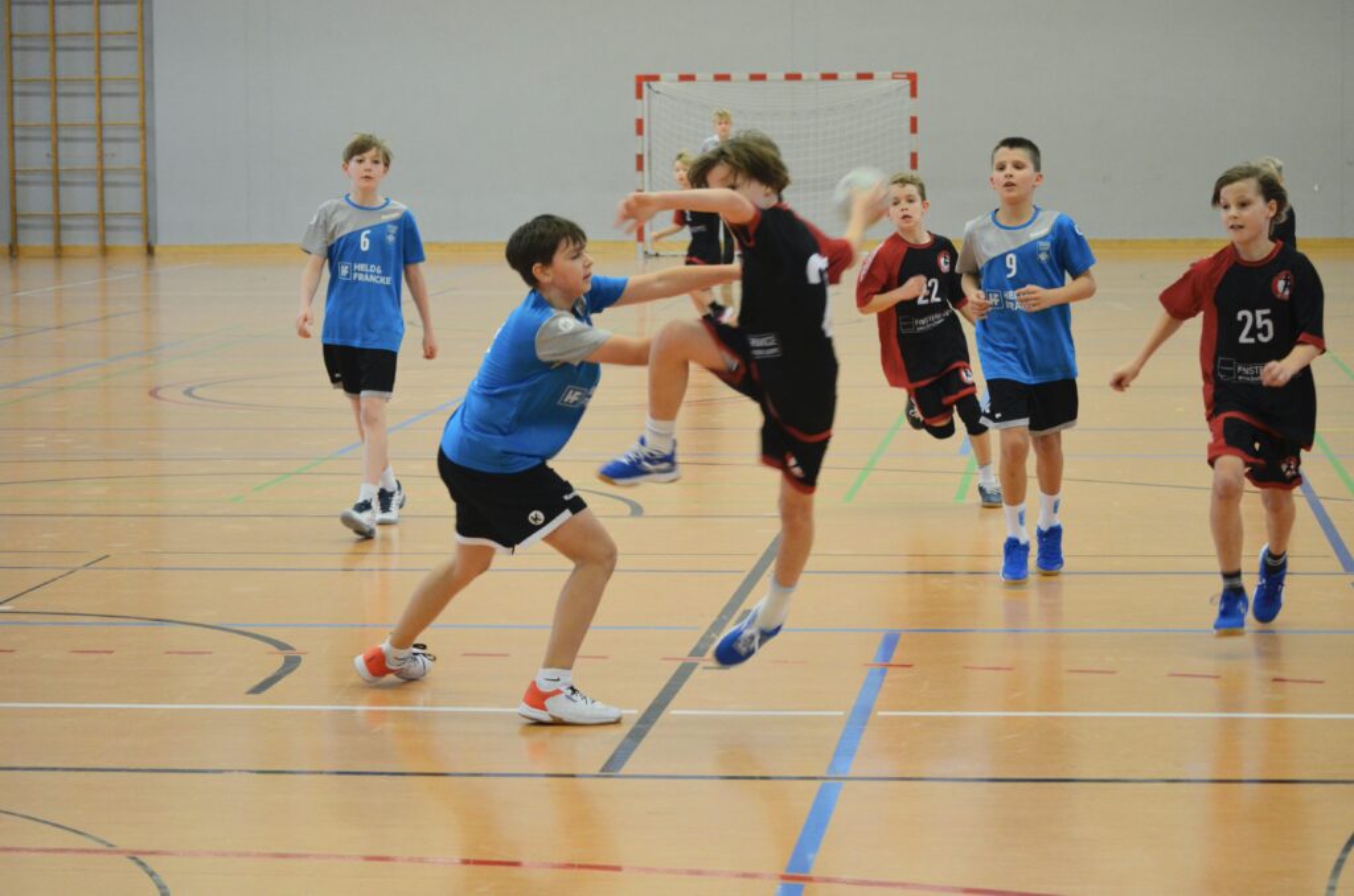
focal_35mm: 93
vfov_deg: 14.6
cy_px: 448
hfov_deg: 22.0
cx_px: 677
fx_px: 3490
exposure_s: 1/125
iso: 1600
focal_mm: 62
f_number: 4.2
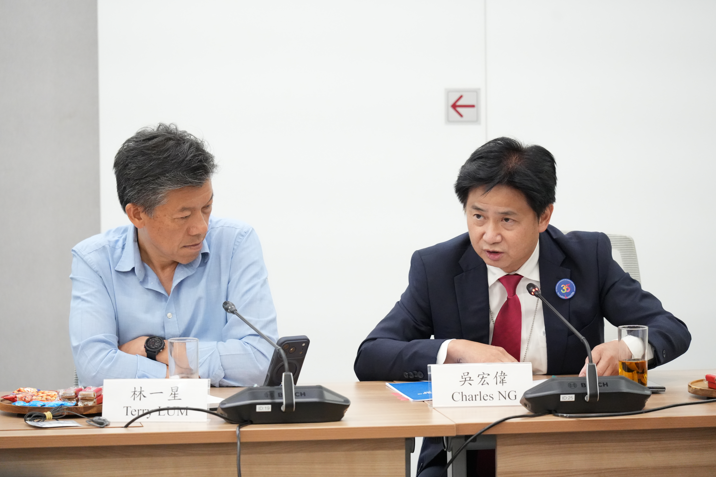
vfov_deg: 7.8
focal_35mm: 176
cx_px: 358
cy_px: 238
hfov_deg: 11.7
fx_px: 3500
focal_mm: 176
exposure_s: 1/160
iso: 10000
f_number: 4
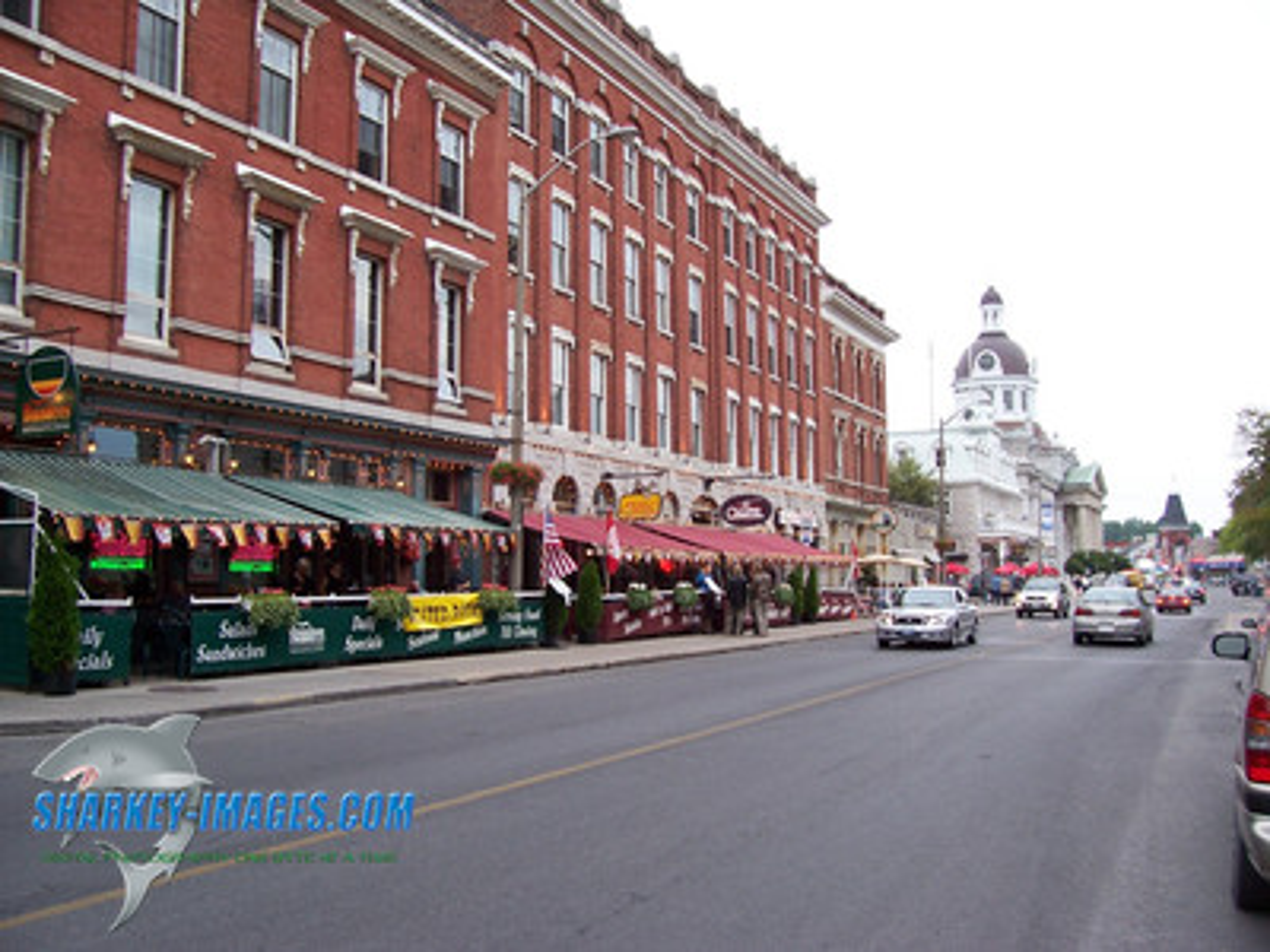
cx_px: 635
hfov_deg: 54.0
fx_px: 1247
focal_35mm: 34
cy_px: 476
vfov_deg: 41.8
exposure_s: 1/125
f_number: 2.7
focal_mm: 5.6
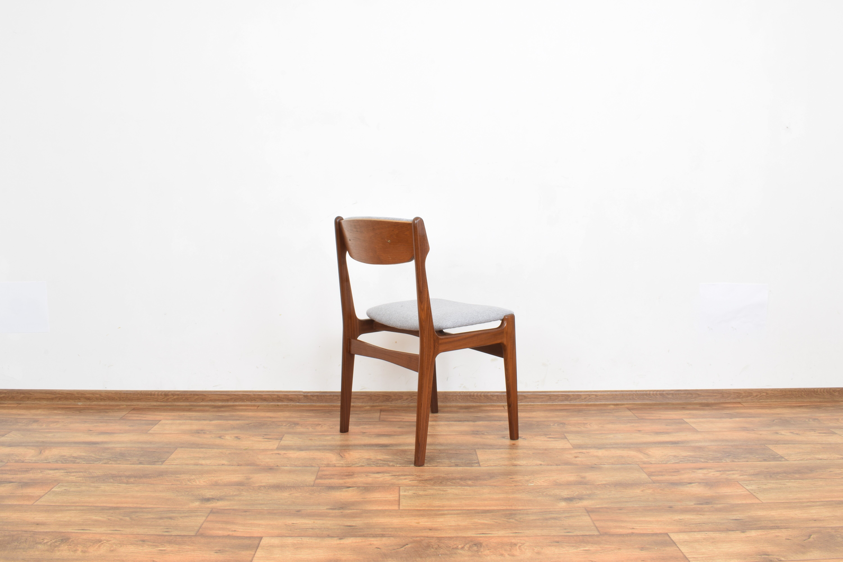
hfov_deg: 61.9
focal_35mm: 30
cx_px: 422
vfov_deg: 43.6
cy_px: 281
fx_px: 702
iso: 100
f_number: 25
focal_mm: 20
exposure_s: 5
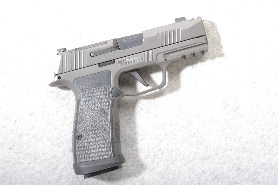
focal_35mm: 66
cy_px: 92
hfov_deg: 30.5
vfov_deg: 20.6
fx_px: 510
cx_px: 139
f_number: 20
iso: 3200
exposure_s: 1/160
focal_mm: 44
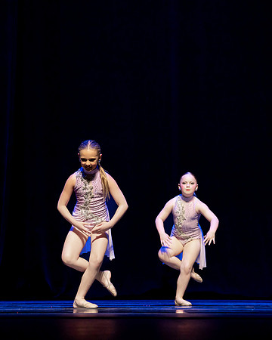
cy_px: 99
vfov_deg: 11.9
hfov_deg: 9.6
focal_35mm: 161
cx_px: 84
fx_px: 1625
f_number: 2.8
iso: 3200
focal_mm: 73
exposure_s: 1/640
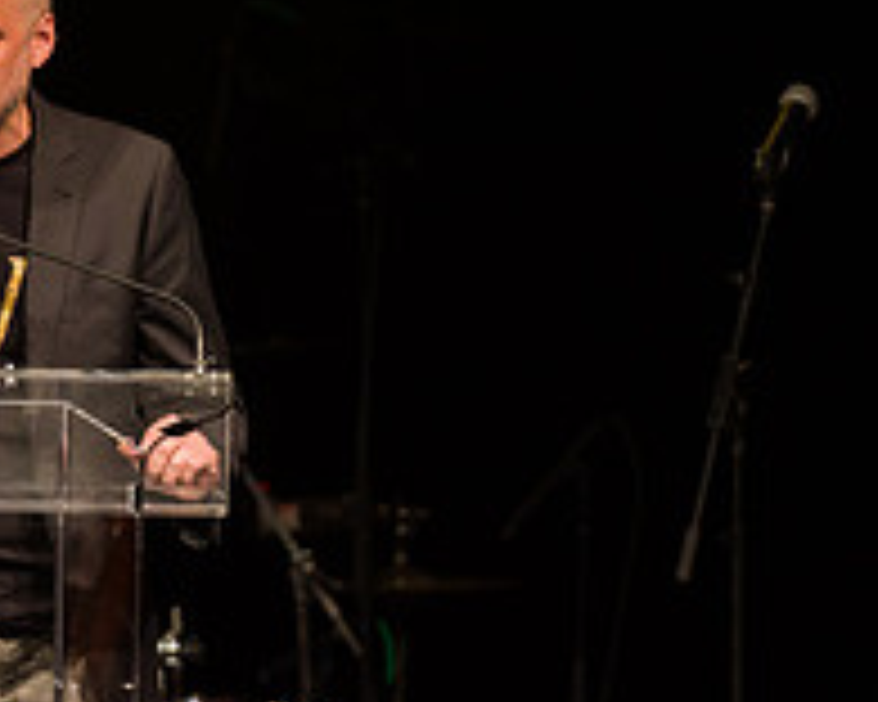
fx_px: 14500
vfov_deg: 2.8
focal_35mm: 558
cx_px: -9
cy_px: -32
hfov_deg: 3.5
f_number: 3.2
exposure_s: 1/400
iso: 1600
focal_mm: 200
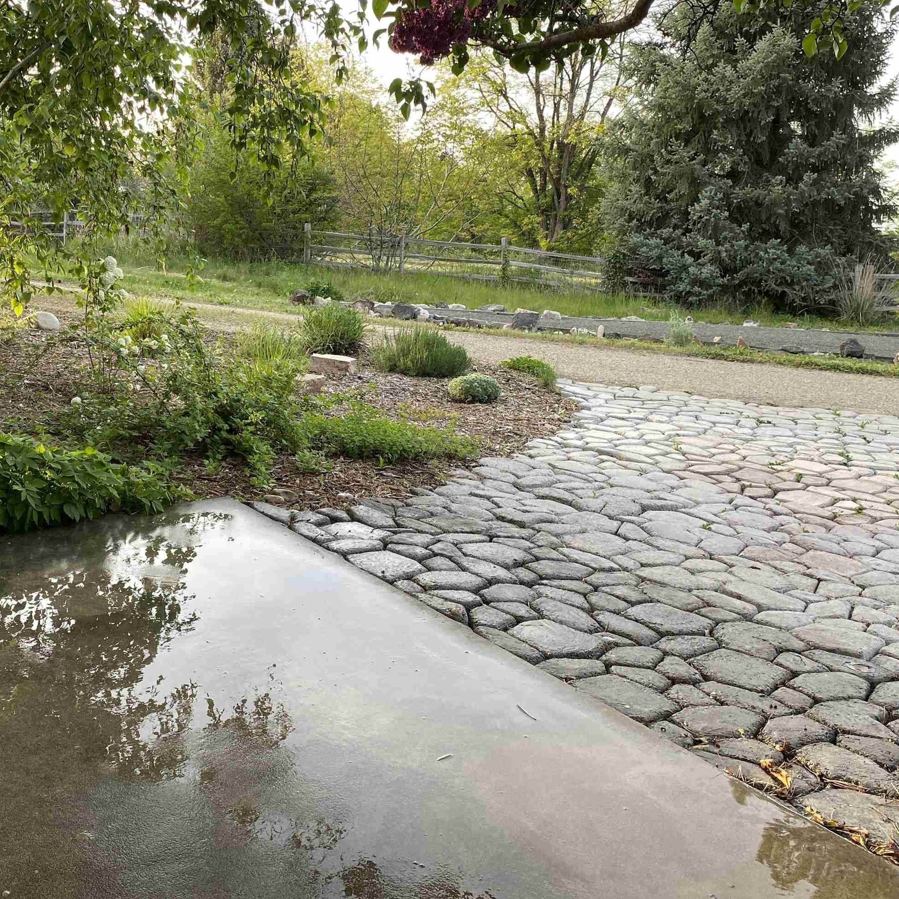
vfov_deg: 45.9
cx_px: 339
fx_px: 1058
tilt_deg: -8.8
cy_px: 386
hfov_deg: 45.7
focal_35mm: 36
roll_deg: -3.6
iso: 40
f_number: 1.8
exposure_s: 1/121
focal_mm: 4.25
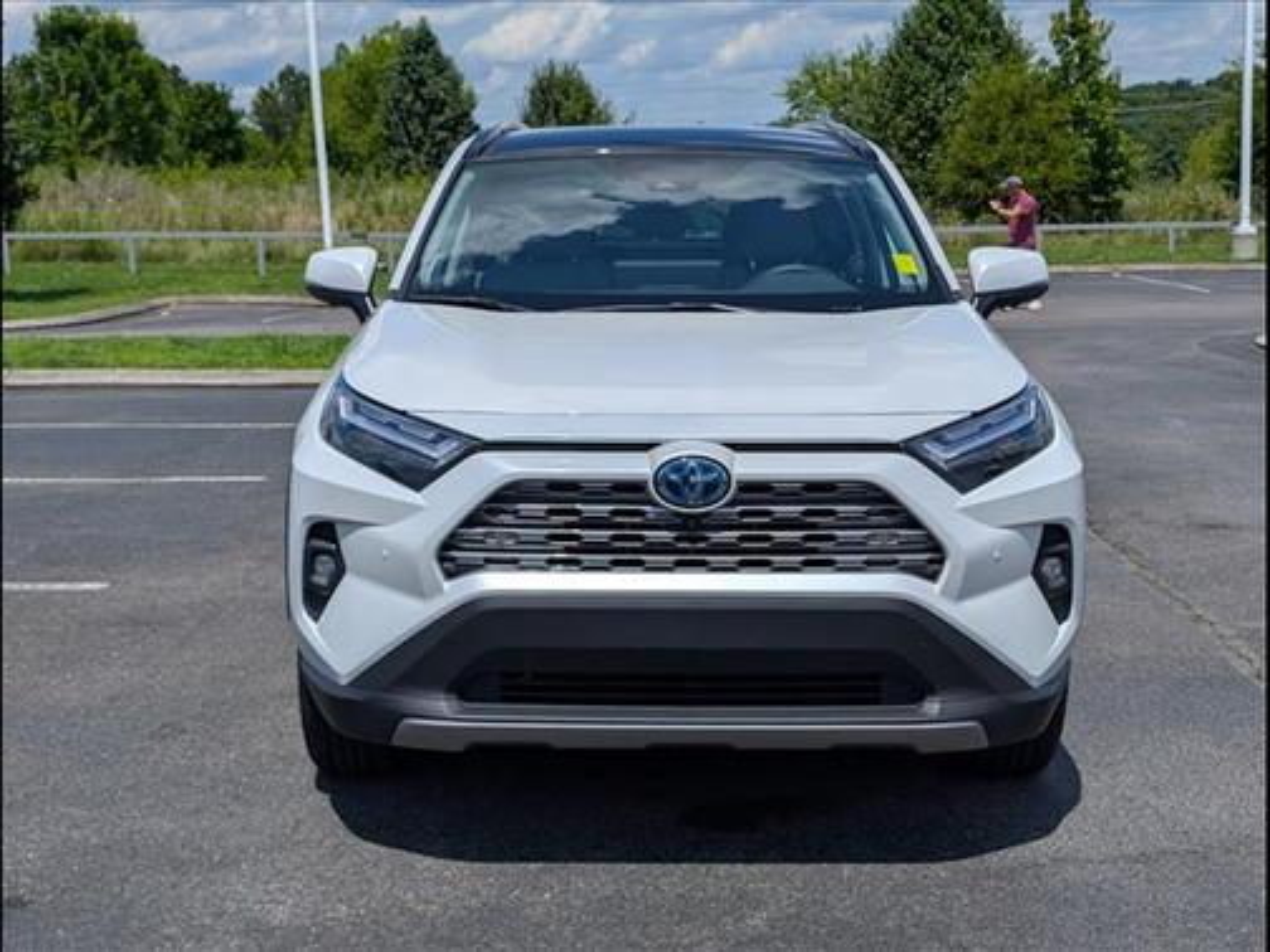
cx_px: 635
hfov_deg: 38.9
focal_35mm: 49
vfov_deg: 29.7
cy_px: 476
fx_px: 1798
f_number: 1.68
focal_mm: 6.9
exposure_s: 1/5000
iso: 22
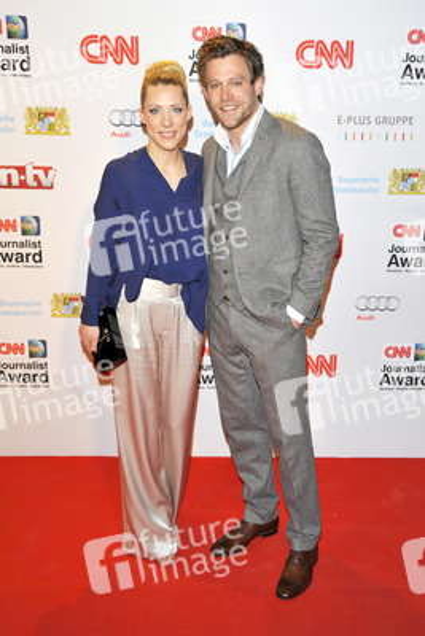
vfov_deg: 48.4
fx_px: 708
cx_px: 212
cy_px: 318
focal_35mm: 40
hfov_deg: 33.4
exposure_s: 1/250
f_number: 6.3
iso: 800
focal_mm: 40
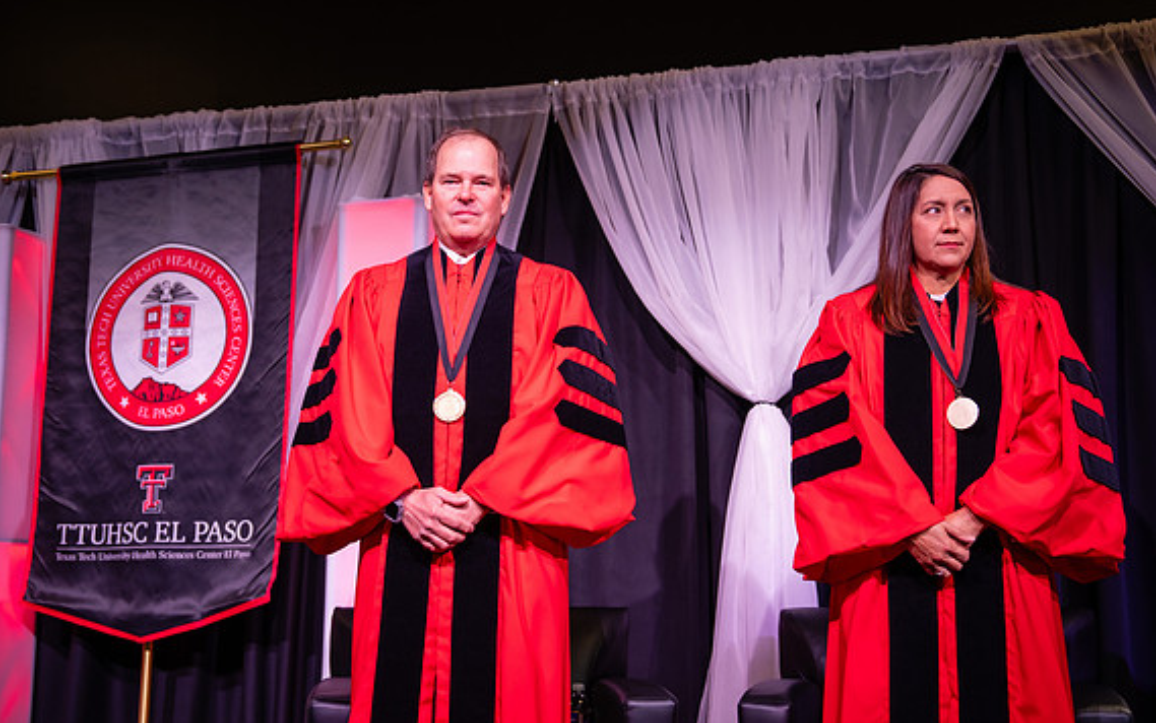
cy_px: 361
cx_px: 569
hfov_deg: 40.3
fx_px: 1576
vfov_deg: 25.9
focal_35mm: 50
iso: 160
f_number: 2.8
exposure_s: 1/160
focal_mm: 45
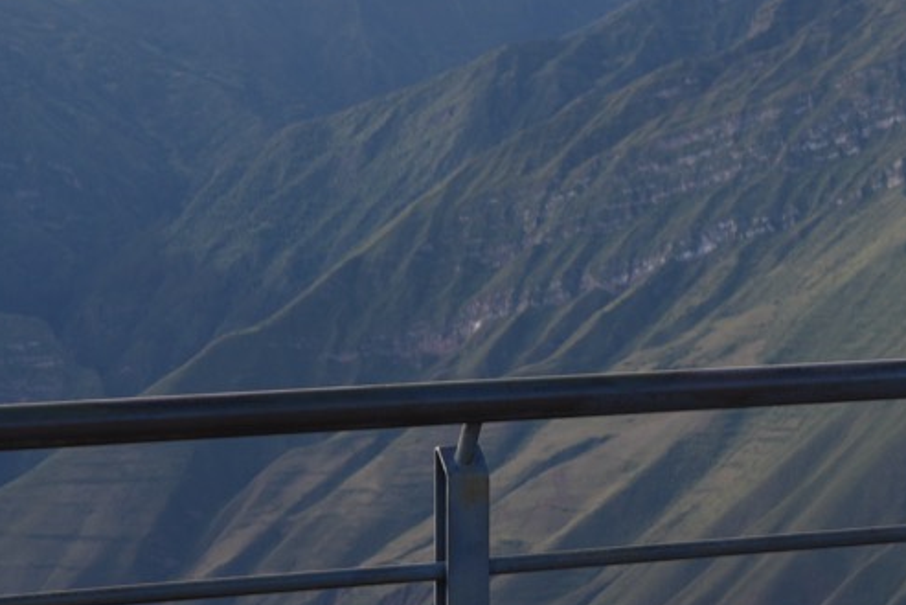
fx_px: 3675
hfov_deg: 13.5
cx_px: 1224
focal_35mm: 146
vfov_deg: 9.3
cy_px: -9
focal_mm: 30
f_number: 4.5
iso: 100
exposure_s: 1/160
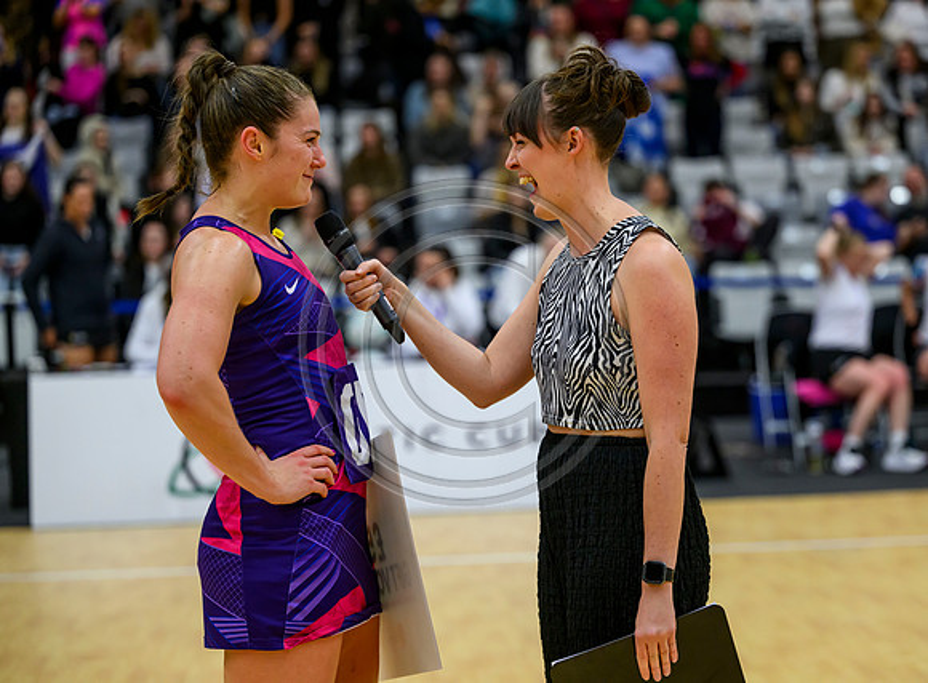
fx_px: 2930
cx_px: 512
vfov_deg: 13.3
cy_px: 342
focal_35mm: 110
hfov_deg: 18.0
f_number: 2.8
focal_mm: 103
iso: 3200
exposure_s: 1/1000
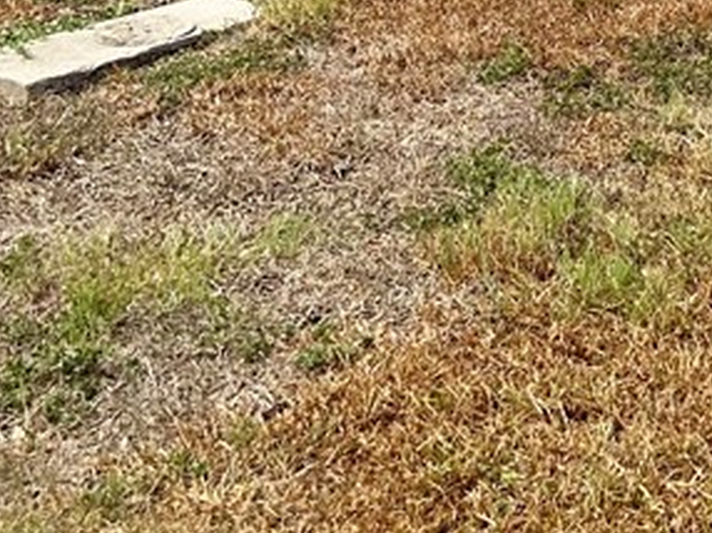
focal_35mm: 86
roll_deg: +1.3
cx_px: 749
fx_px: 1767
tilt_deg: -6.8
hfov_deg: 21.8
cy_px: -334
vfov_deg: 15.4
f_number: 1.78
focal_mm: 6.86
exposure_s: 1/2809
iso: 80
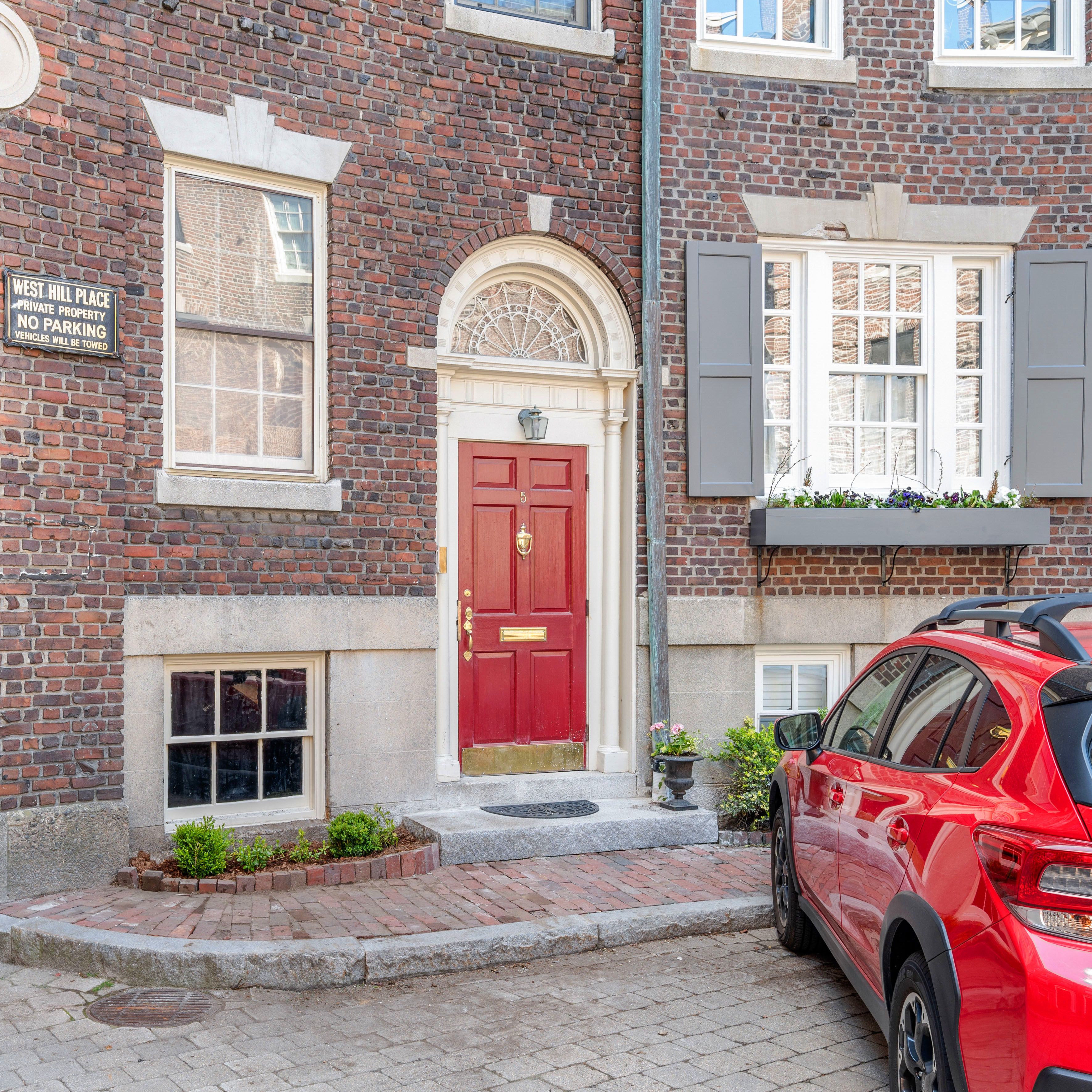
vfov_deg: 50.0
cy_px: 609
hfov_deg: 49.6
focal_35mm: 33
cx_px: 405
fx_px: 1168
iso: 100
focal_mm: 22.5
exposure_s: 1/6
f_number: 8
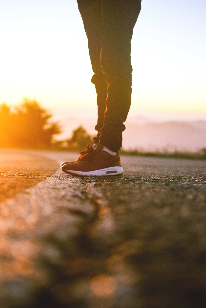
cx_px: 102
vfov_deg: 37.2
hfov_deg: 25.3
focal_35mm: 54
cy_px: 157
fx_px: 459
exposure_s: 1/800
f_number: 1.8
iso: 200
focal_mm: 35
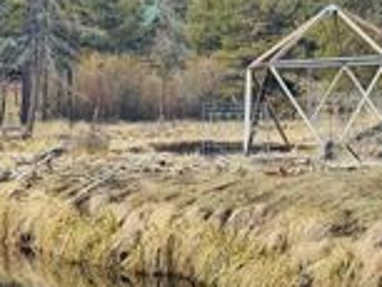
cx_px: -155
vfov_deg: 9.4
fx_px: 1734
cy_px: 64
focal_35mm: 157
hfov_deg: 12.1
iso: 64
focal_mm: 6.76
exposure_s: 1/913
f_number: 1.78
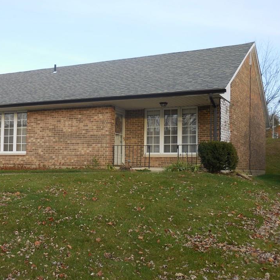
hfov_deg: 39.3
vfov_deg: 40.0
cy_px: 144
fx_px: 384
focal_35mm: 42
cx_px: 81
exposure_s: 1/125
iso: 125
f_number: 3.7
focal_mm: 5.9
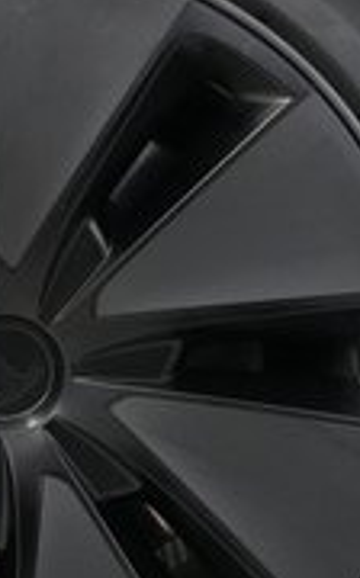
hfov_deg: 14.7
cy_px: 353
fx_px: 1370
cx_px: 6
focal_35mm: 87
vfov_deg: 23.8
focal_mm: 24
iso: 6400
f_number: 2.8
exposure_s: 1/160
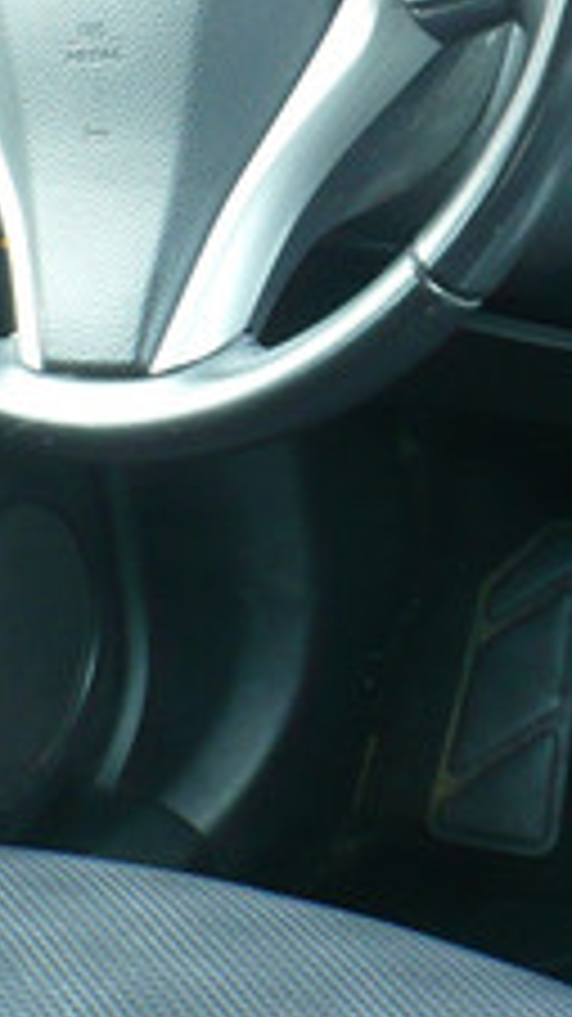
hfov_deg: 10.5
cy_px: 346
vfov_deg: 18.7
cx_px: 563
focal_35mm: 114
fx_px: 3076
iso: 160
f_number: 2.8
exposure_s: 1/30
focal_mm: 6.1
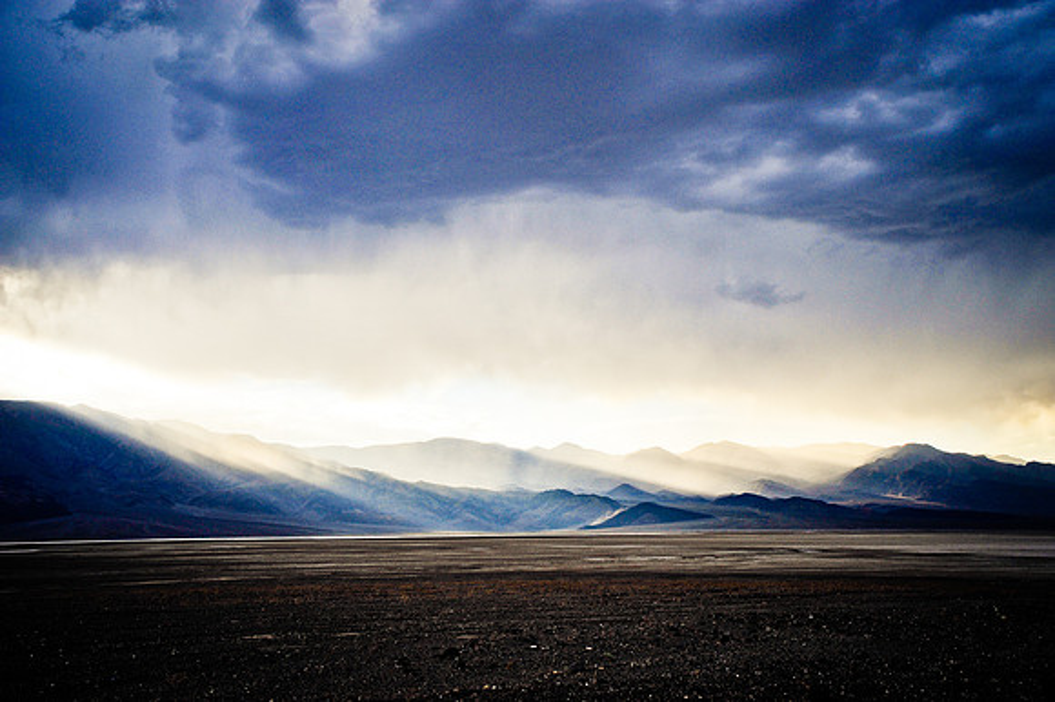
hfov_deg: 48.5
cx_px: 528
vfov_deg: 33.4
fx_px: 1172
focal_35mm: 40
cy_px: 351
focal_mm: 40
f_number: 9
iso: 400
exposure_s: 1/320
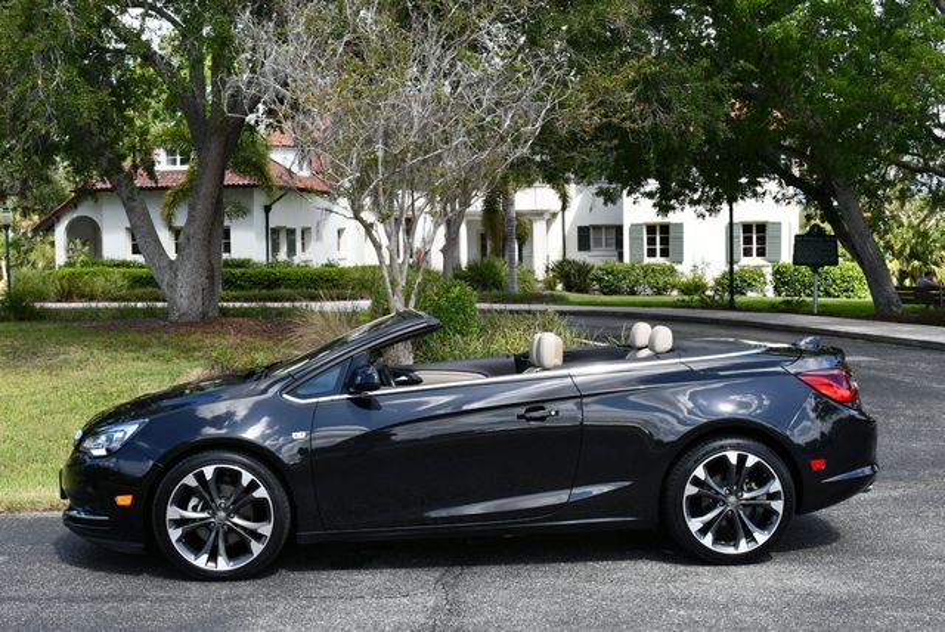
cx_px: 472
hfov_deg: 41.1
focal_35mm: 48
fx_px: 1261
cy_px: 316
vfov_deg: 28.1
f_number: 8
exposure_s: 1/250
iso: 200
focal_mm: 24
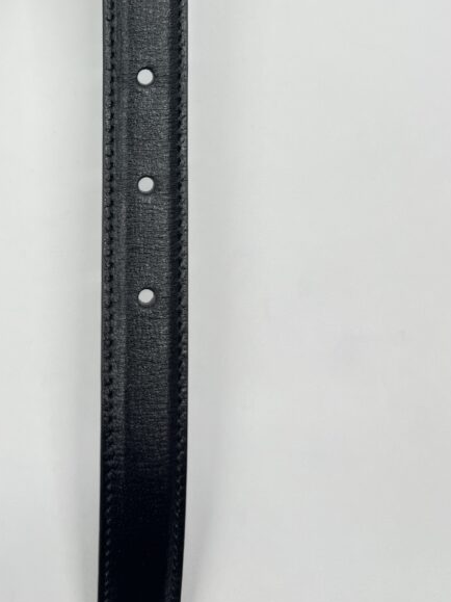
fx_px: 799
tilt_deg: -82.1
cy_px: 75
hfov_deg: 31.2
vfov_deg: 38.7
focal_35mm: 46
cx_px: 142
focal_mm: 5.7
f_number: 1.5
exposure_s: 1/138
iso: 32
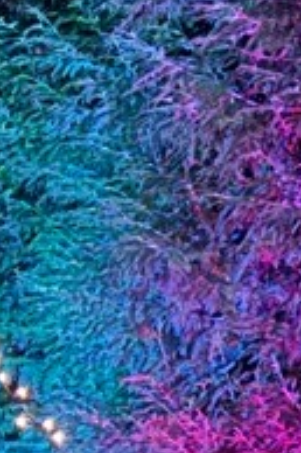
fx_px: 2425
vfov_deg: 10.7
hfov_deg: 6.3
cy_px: 169
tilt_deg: +1.5
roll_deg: +2.8
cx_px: 992
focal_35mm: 193
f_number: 1.78
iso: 1600
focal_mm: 6.86
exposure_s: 1/9
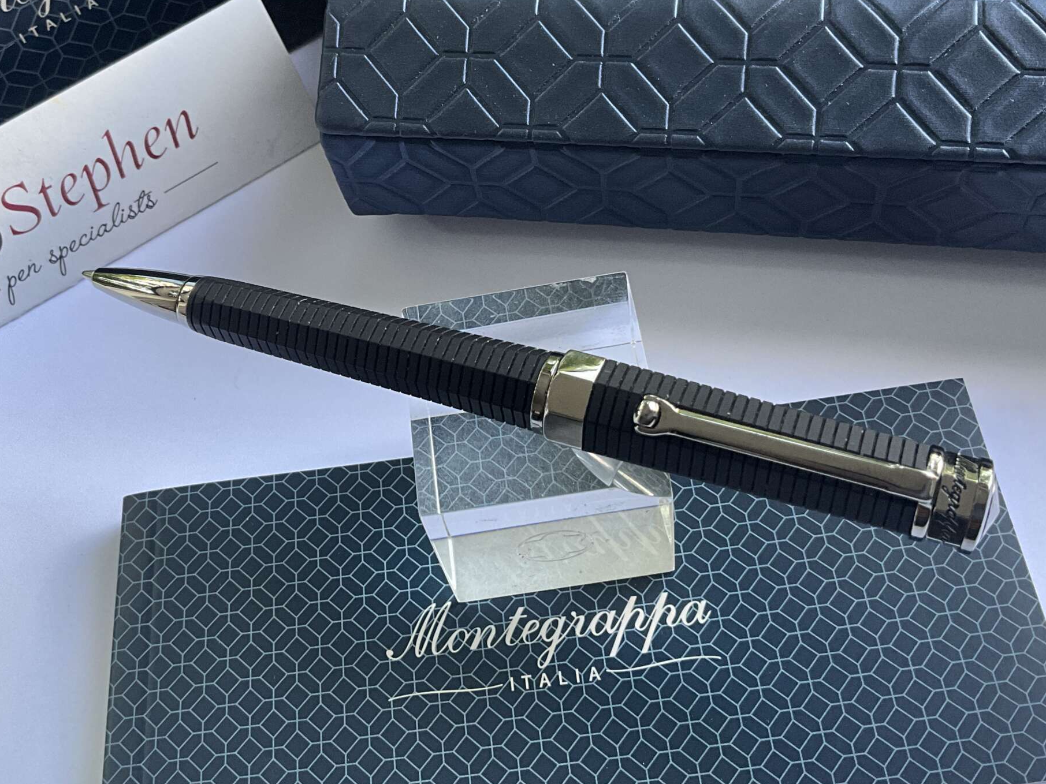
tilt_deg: -58.4
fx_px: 1239
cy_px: 326
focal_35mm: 41
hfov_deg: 45.7
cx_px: 474
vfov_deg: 35.0
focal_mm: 3
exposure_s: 1/116
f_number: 1.8
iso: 64
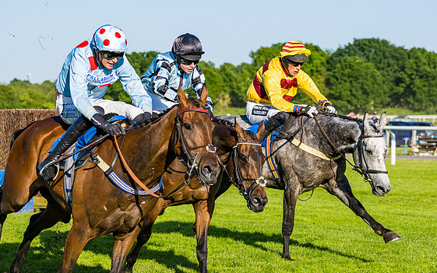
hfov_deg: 15.4
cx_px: 244
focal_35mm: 136
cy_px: 234
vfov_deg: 9.6
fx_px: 1620
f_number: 4
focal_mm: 70
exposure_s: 1/2000
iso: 200
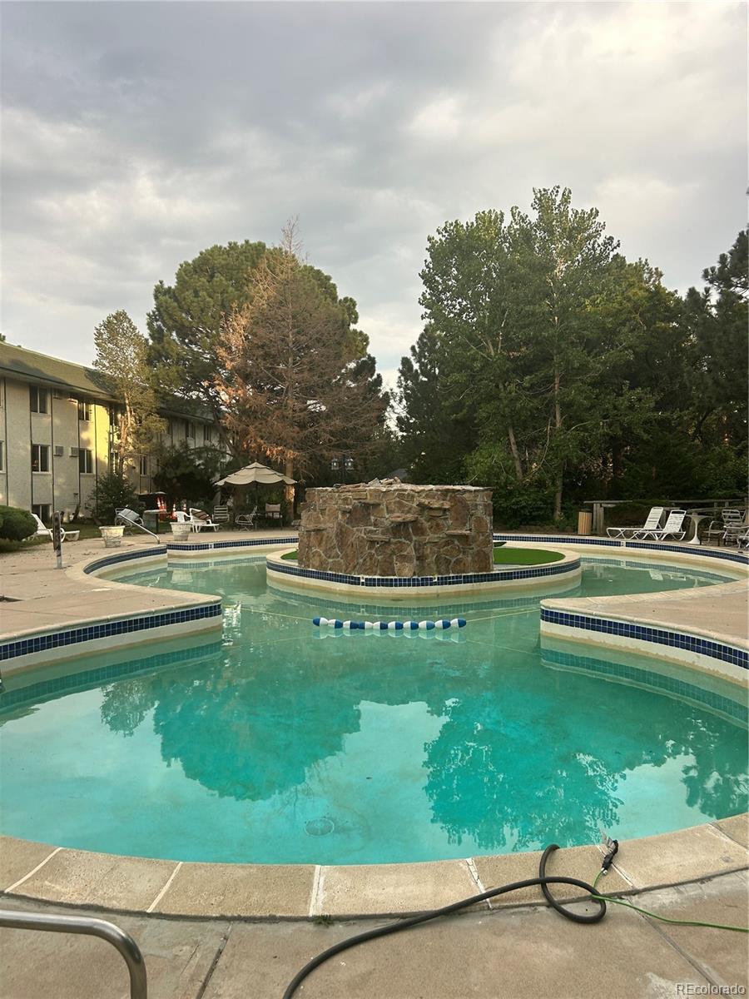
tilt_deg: +0.2
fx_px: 750
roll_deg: +2.5
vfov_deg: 67.3
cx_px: 374
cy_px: 500
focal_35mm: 26
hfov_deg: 53.1
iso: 50
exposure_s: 1/379
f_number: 1.5
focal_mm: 5.7
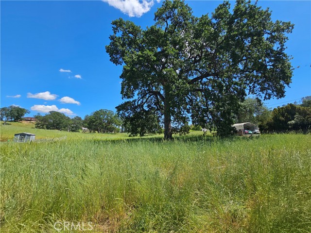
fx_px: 117
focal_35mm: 13
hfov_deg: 106.2
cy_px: 116
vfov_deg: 89.9
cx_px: 156
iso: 50
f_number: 2.2
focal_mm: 2.2
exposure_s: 1/1728
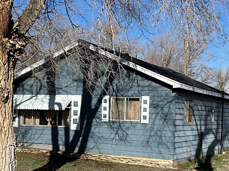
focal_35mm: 64
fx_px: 423
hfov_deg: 30.3
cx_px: 116
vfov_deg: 22.7
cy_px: 129
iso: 25
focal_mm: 3
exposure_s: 1/2427
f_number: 1.8
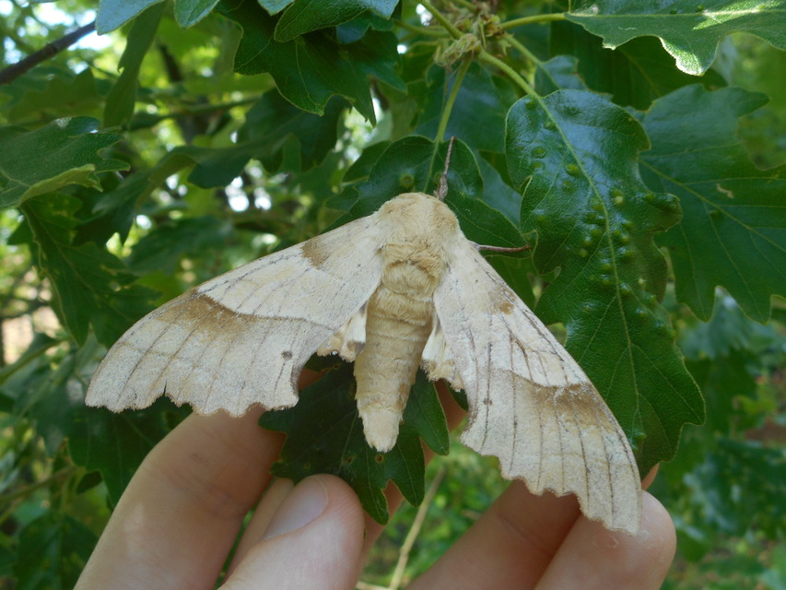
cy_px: 295
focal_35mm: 34
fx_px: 772
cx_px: 393
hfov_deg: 54.0
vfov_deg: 41.8
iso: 80
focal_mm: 6
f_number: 4.2
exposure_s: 1/60
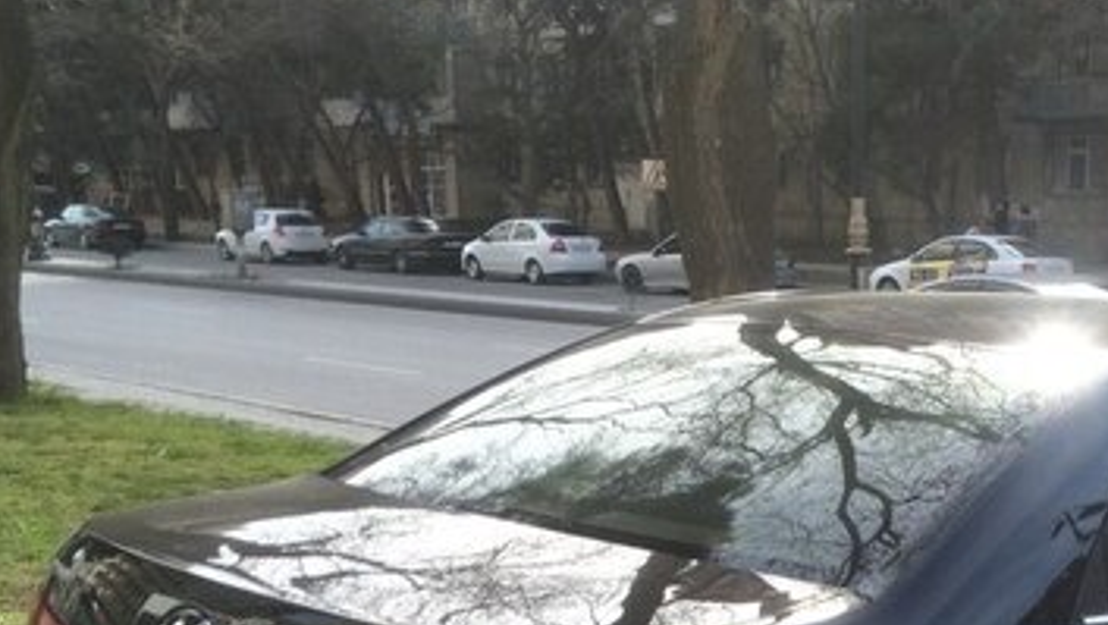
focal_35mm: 59
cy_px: 686
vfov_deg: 19.6
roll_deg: -0.7
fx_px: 1734
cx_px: 904
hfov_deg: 34.2
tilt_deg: -15.2
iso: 32
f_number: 2.2
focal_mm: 4.15
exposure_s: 1/695
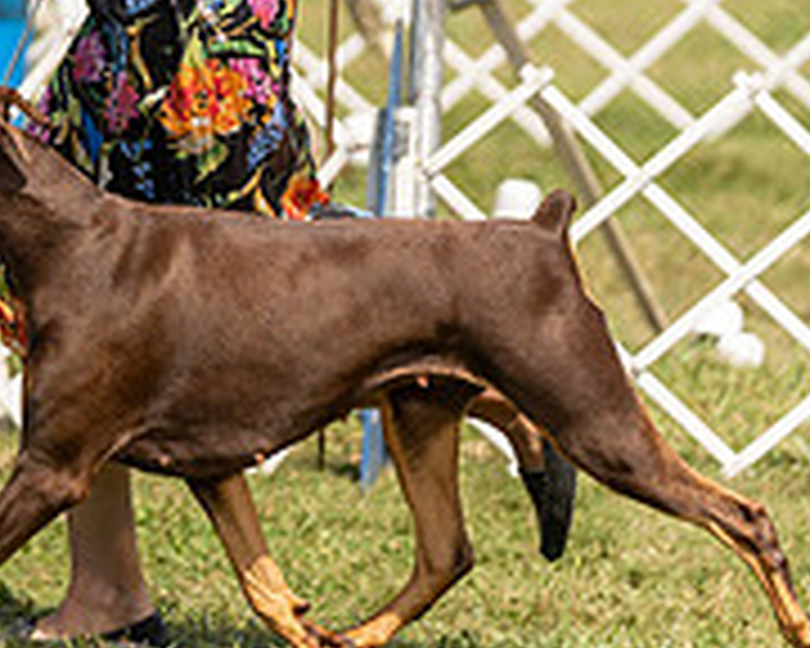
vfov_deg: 2.9
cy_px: 14
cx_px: -47
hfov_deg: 3.6
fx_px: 12825
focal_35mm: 535
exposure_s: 1/3200
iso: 200
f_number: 2.8
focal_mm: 152
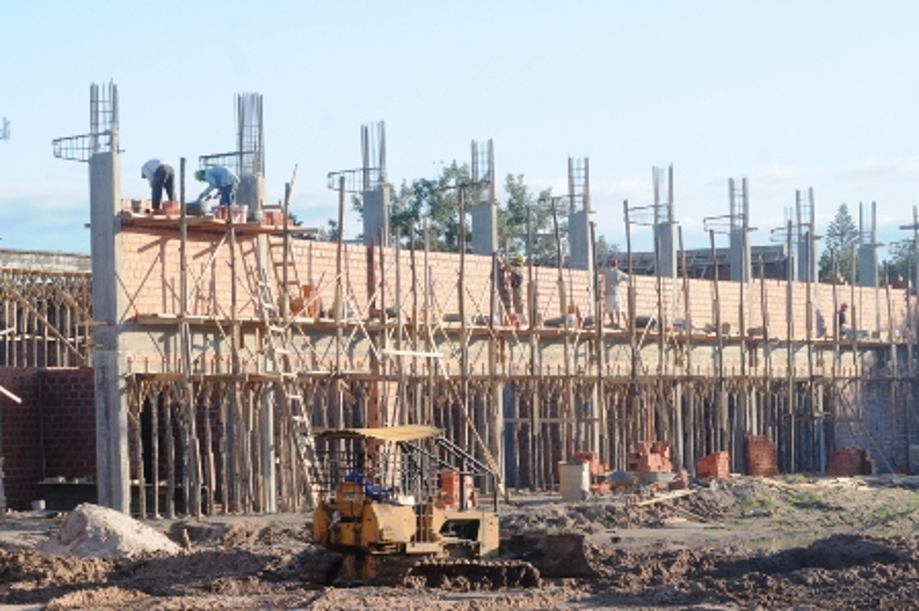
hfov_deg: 14.9
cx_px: 460
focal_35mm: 138
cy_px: 306
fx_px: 3520
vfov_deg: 9.9
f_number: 6.3
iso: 500
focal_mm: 92
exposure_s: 1/500
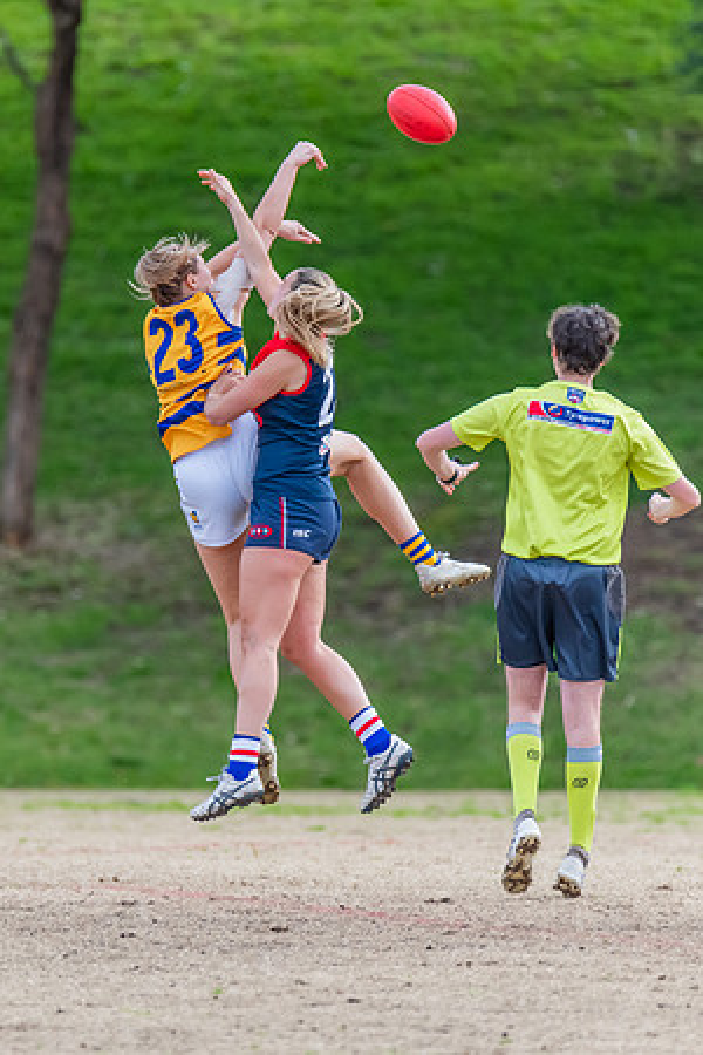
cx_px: 153
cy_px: 497
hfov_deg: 1.4
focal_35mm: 976
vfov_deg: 2.1
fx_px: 28577
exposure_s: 1/1600
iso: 1400
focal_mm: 600
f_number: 6.3
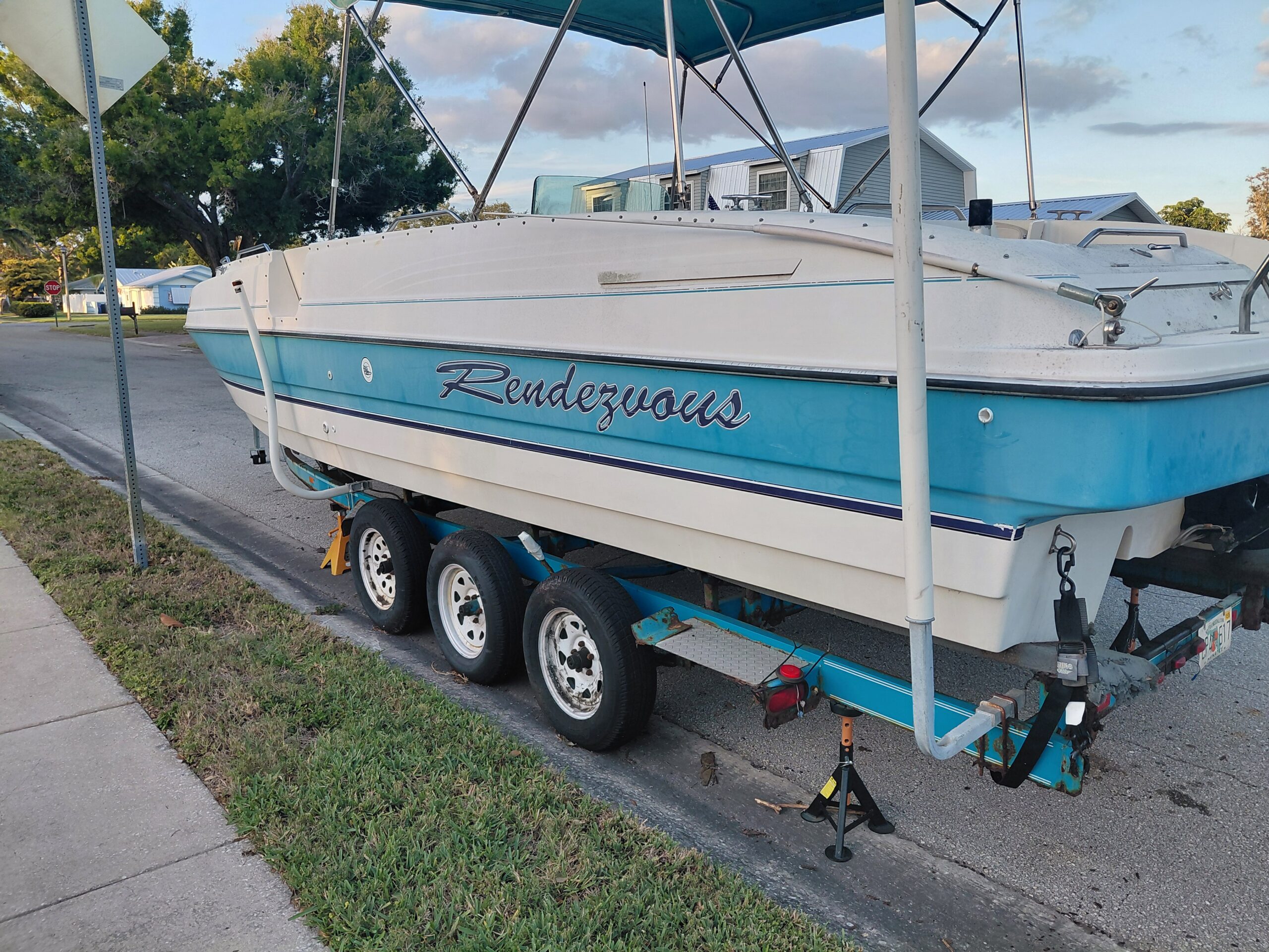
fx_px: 916
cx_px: 634
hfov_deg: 69.4
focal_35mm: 25
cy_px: 476
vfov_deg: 54.9
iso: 50
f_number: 1.8
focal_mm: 4.69
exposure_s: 1/366
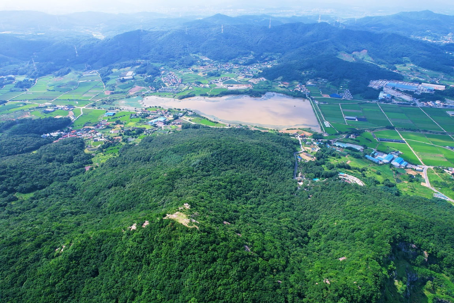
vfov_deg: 57.2
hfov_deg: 78.6
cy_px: 152
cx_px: 227
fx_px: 277
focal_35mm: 22
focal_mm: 8.38
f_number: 2.8
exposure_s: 1/1250
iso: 100
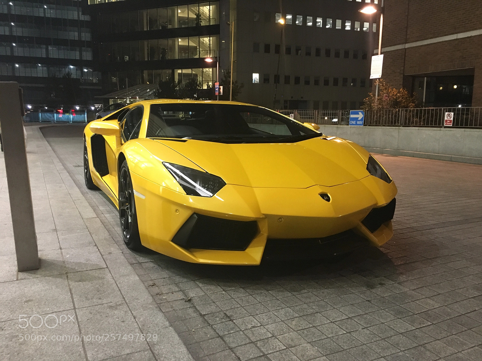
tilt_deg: -7.6
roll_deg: -0.3
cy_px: 180
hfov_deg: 61.7
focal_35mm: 29
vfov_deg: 48.2
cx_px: 241
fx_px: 404
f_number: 2.2
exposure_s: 1/17
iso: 200
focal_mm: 4.15
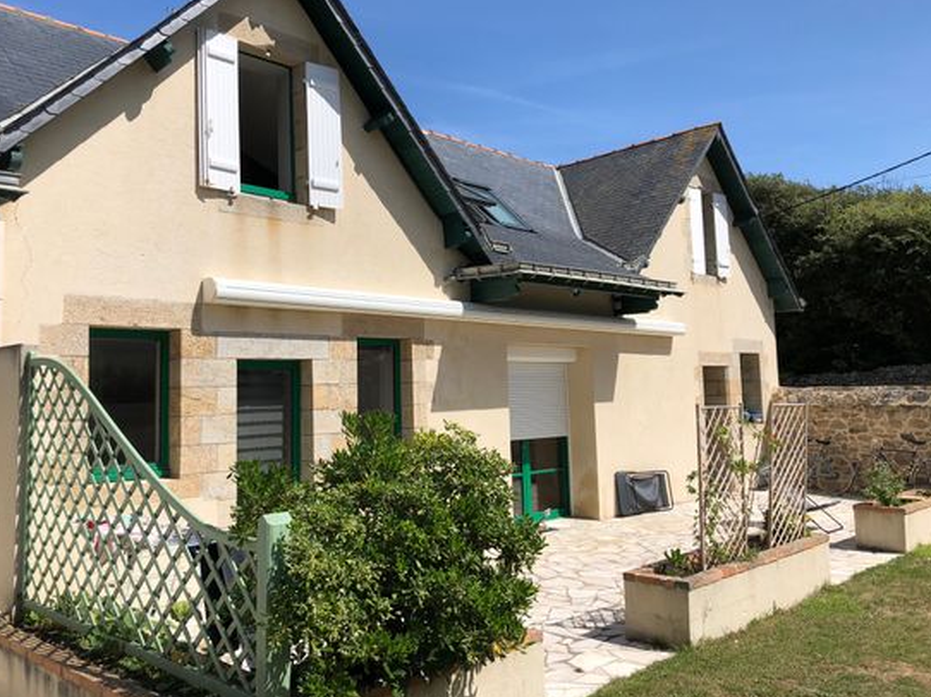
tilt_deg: +4.1
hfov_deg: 58.3
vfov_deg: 45.4
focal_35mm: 31
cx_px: 440
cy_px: 324
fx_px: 833
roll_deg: +0.5
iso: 20
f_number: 1.8
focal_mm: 3.99
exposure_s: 1/3205
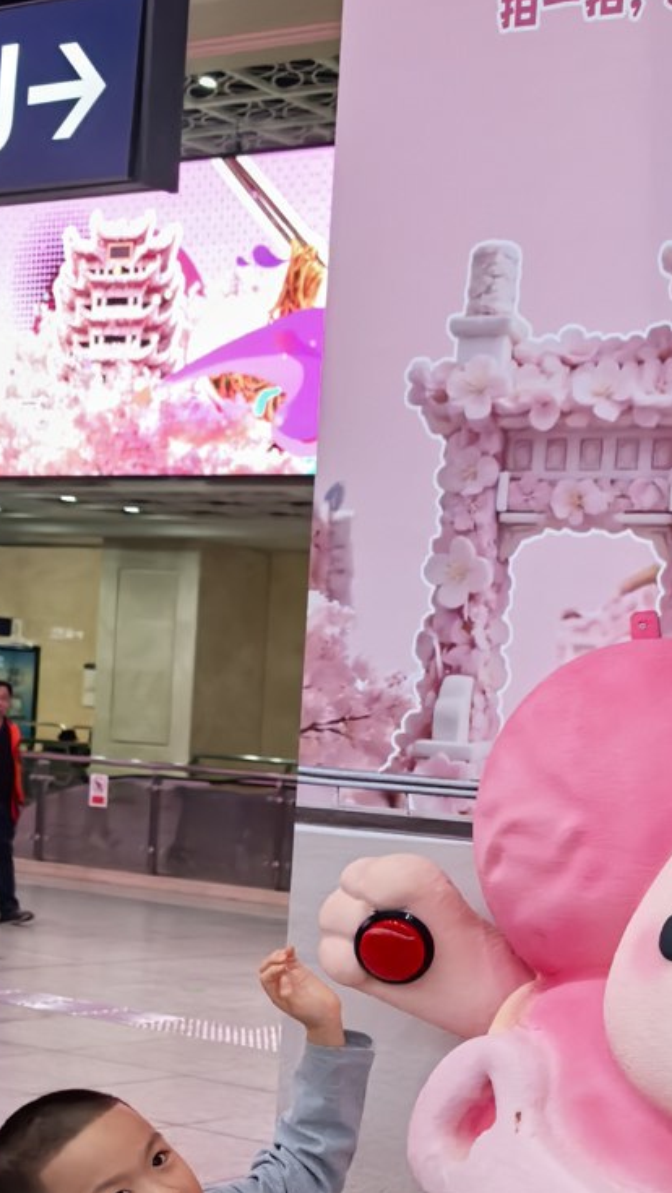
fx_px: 2025
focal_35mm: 64
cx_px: 742
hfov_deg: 18.1
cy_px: 915
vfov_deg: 32.1
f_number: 1.4
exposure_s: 1/704
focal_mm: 6.98
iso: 800
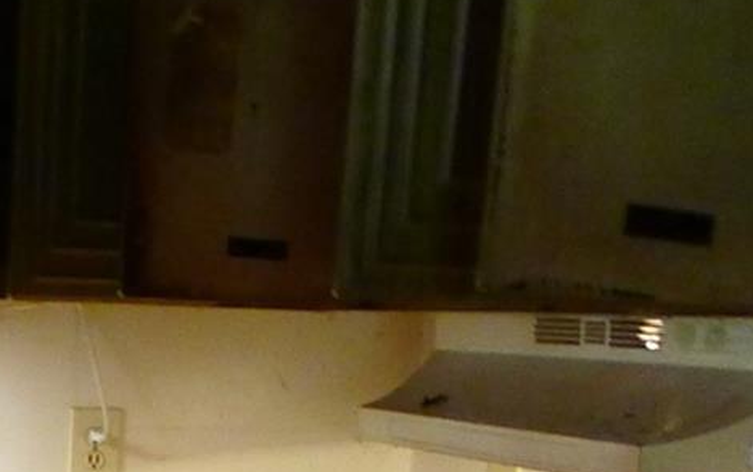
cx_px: -246
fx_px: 2197
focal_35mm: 107
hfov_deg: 18.1
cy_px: 948
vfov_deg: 11.1
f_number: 2
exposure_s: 1/20
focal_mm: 5.1
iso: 400
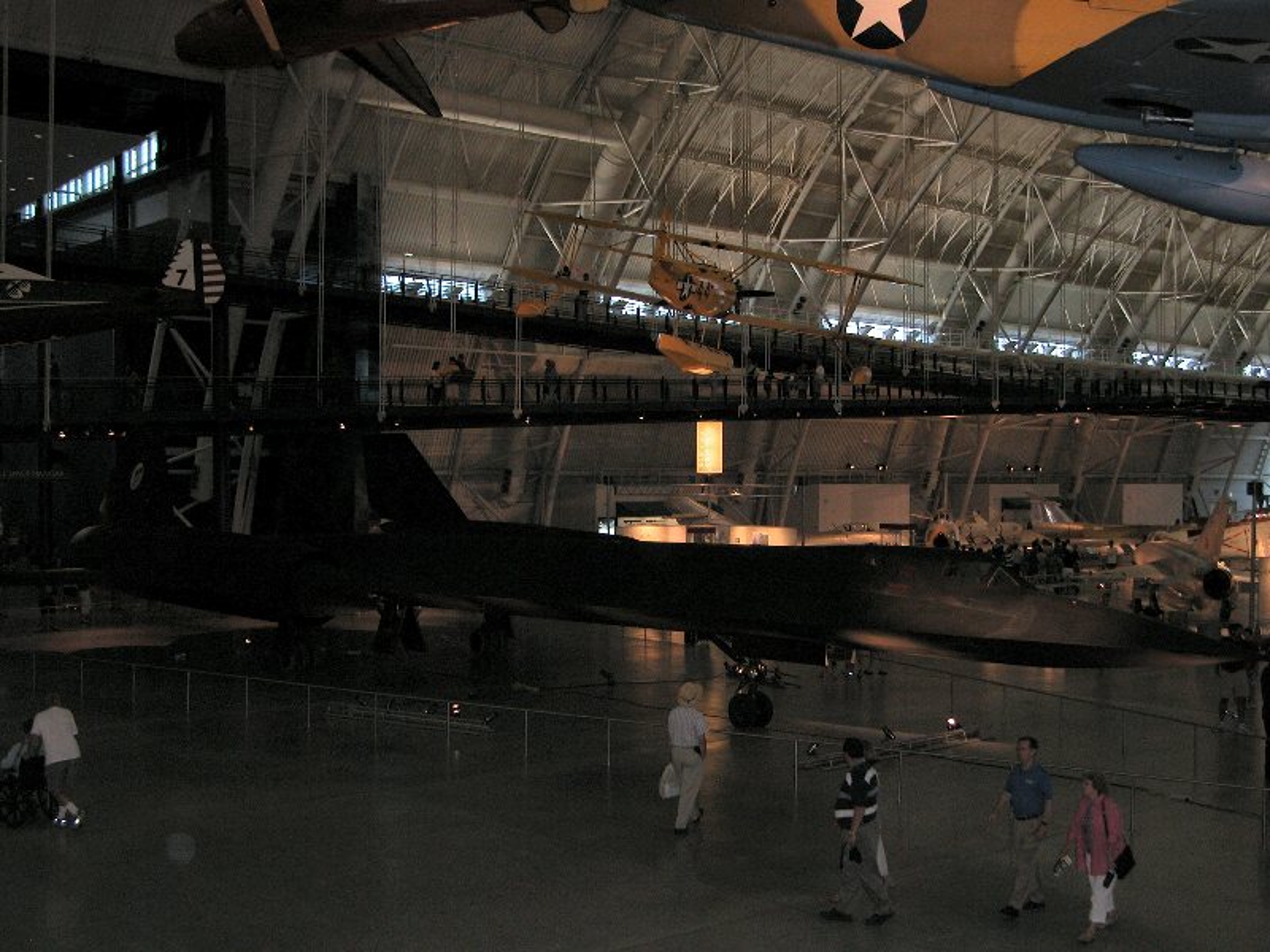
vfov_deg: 34.3
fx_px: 1541
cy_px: 476
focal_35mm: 42
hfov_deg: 44.8
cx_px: 635
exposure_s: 1/60
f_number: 2.9
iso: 200
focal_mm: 10.7
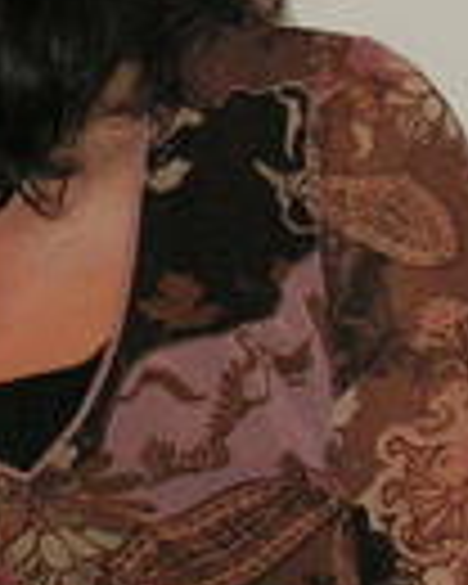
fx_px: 4588
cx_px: -364
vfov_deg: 7.3
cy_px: 76
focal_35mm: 265
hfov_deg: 5.7
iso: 160
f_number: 3.3
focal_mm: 9.9
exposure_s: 1/60
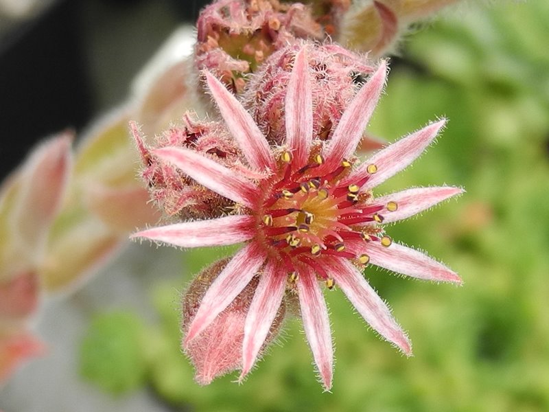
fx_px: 444
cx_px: 274
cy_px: 206
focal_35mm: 28
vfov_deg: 49.7
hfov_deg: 63.4
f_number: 2.8
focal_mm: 6
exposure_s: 1/250
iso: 100
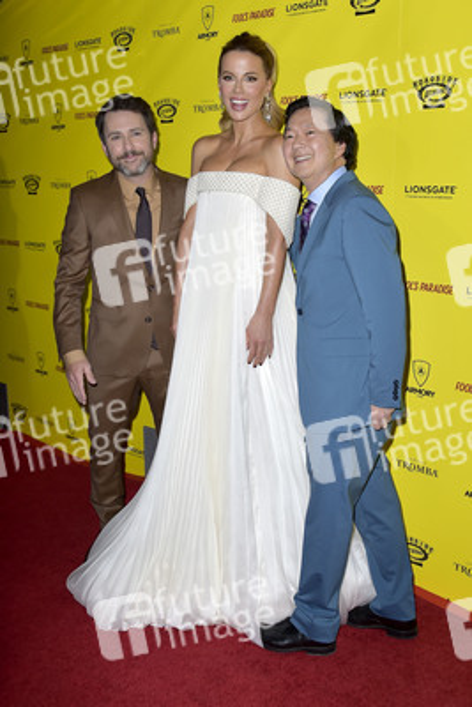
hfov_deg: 37.9
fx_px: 688
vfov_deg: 54.4
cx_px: 236
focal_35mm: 35
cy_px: 354
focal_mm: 35
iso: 250
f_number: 6.3
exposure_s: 1/250
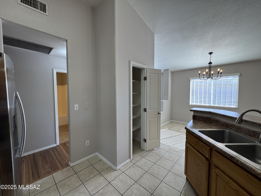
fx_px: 106
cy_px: 98
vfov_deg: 85.7
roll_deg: +0.1
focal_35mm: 14
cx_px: 130
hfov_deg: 102.1
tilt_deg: -3.4
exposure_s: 1/120
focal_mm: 2.22
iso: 80
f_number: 2.2
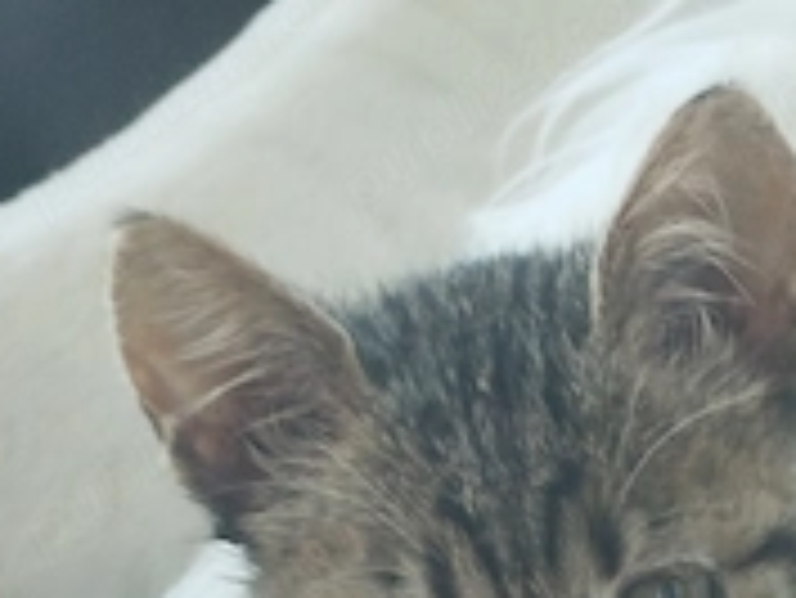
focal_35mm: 199
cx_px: 643
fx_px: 4579
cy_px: 863
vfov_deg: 7.4
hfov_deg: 9.9
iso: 160
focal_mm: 5.31
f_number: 1.7
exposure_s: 1/50
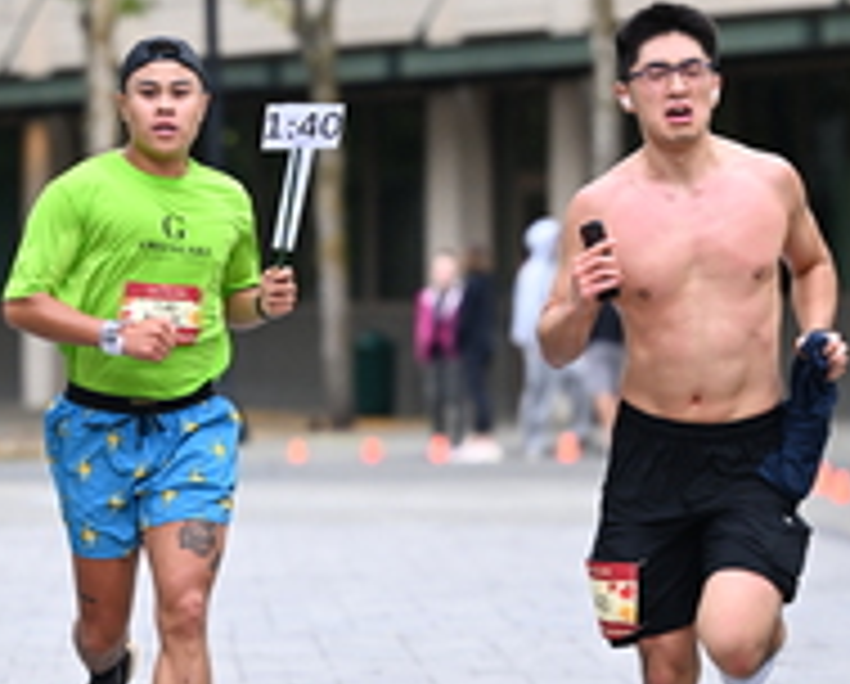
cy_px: 378
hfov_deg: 5.2
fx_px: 9277
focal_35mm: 368
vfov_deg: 4.2
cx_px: 277
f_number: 2.8
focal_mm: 135
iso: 1000
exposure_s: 1/1600
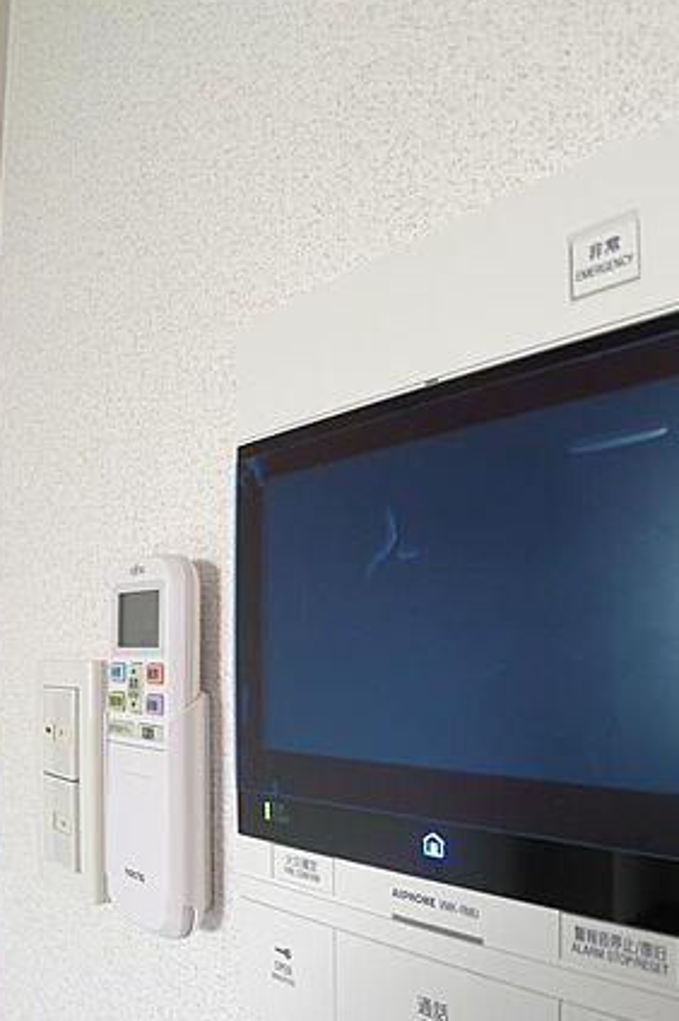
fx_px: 963
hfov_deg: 38.4
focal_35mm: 34
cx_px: 448
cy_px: 669
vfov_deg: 54.8
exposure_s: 1/20
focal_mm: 5.1
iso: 80
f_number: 2
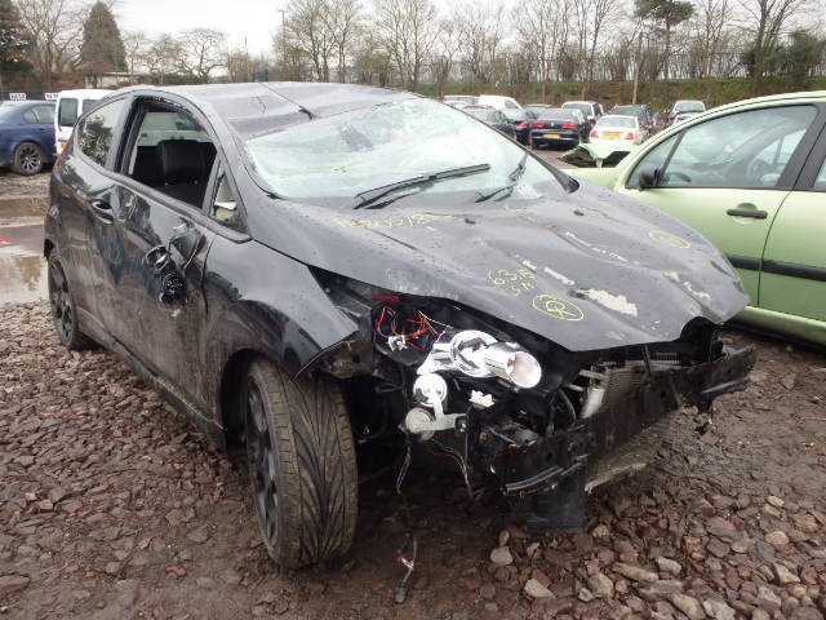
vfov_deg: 49.7
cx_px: 413
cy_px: 310
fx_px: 668
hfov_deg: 63.4
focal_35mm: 28
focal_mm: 5
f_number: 3.9
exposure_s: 1/60
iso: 125
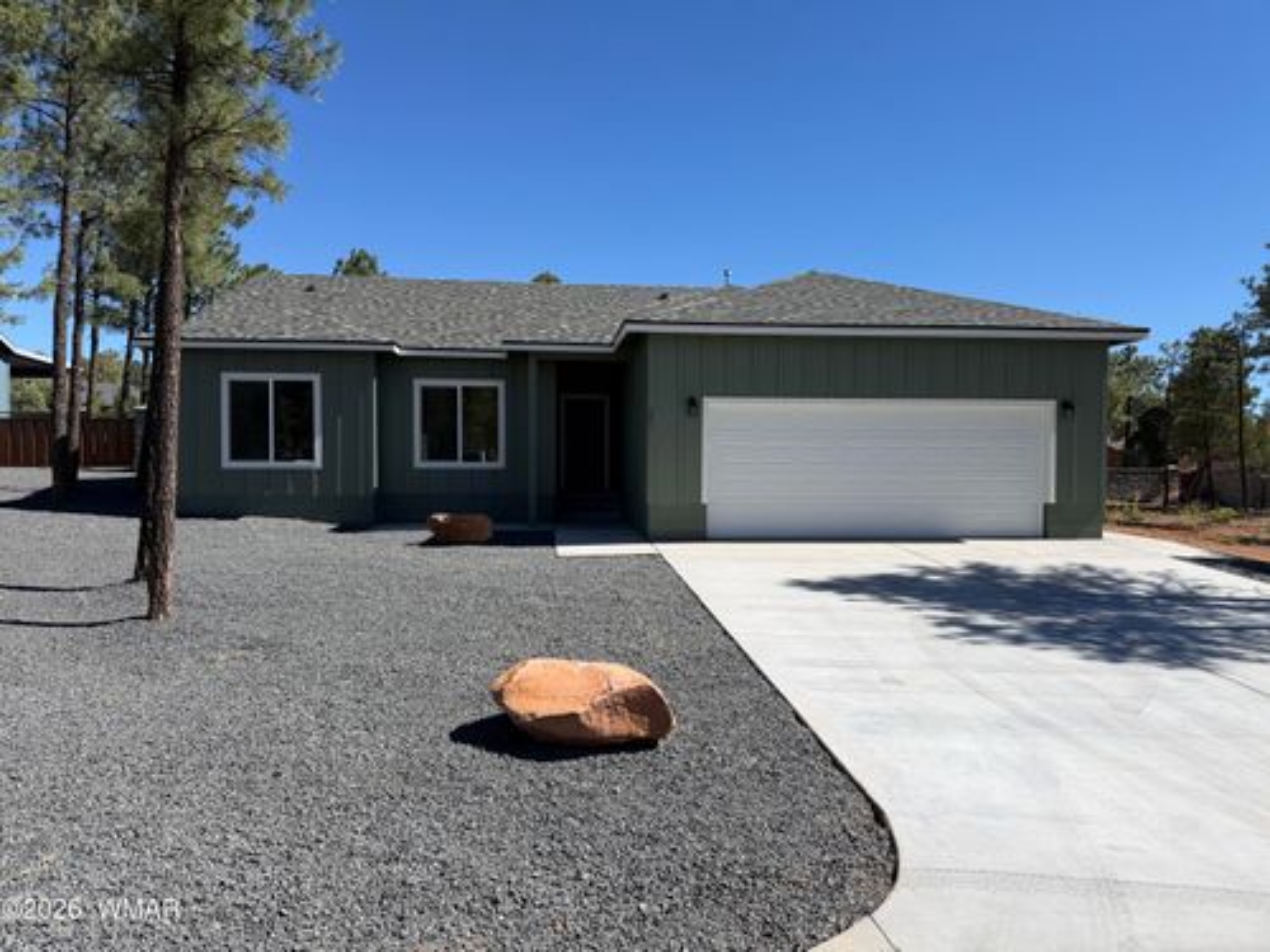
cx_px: 635
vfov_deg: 56.8
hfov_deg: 71.6
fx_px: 881
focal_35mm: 24
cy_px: 476
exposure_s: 1/4975
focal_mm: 6.76
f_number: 1.78
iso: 80
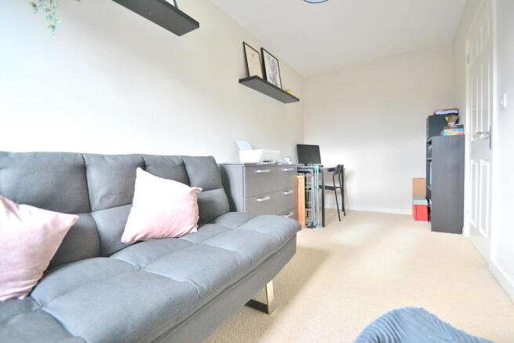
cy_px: 172
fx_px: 214
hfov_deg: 100.4
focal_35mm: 15
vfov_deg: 77.4
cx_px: 257
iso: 1250
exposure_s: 1/60
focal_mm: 10
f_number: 3.5
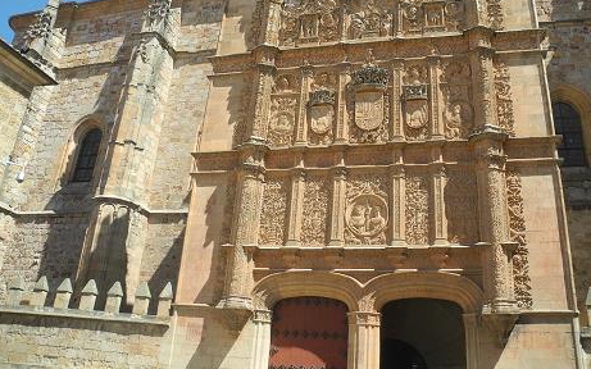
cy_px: 119
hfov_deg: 55.2
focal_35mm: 35
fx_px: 564
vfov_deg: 35.9
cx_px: 324
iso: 100
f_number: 3.2
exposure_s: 1/800
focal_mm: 6
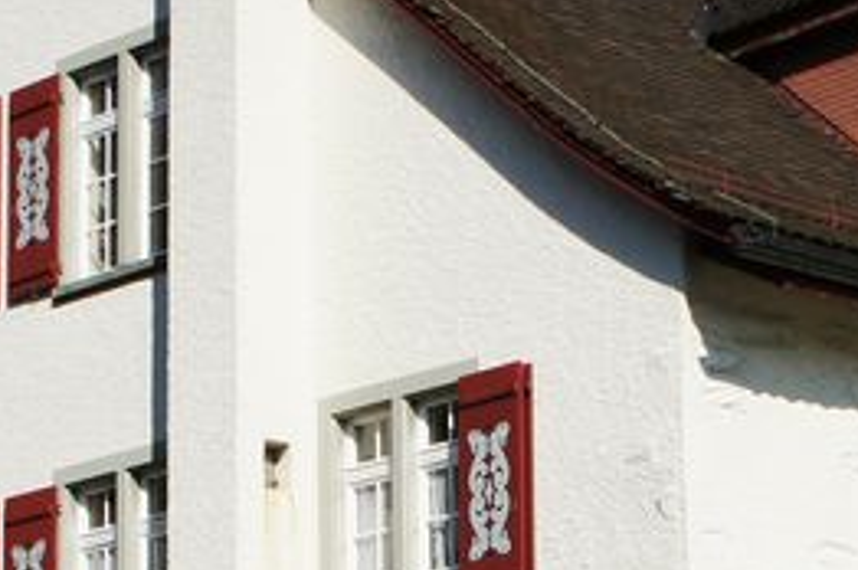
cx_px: 720
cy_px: 696
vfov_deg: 8.0
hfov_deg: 12.2
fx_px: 4009
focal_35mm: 168
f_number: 11
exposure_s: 1/320
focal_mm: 23
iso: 200
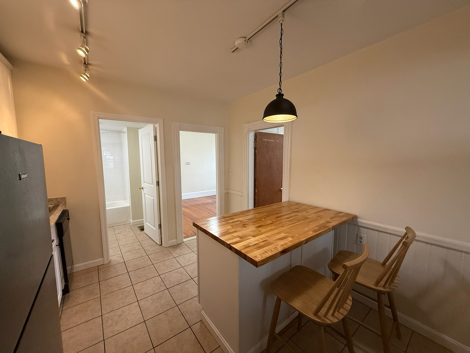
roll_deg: +0.2
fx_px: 190
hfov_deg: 102.1
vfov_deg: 85.7
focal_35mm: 14
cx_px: 235
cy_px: 176
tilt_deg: -5.1
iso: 320
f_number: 2.2
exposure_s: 1/120
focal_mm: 2.22
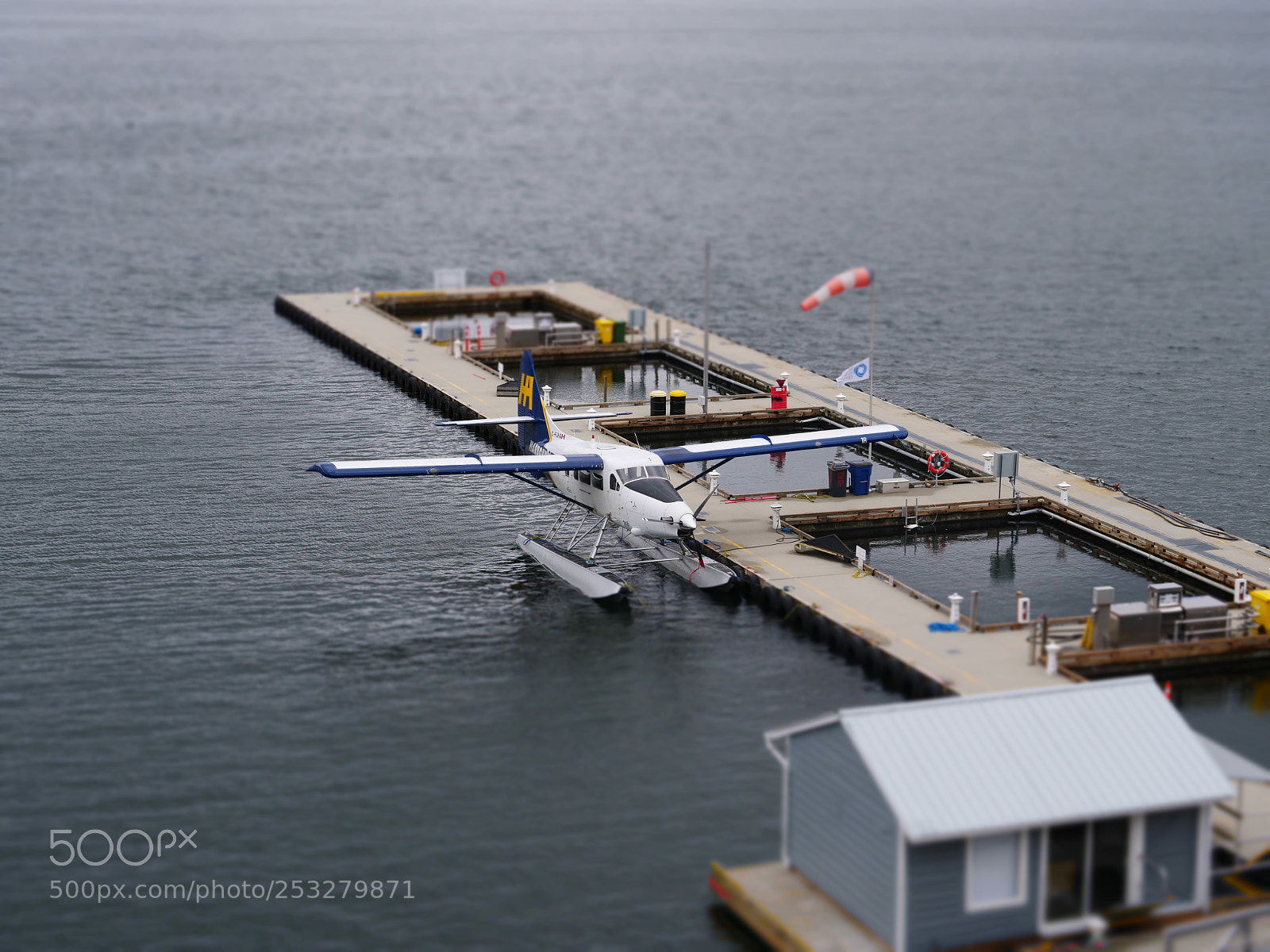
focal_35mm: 72
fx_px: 2642
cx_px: 635
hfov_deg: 27.0
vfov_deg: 20.4
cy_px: 476
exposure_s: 1/320
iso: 200
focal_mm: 36
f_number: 5.6
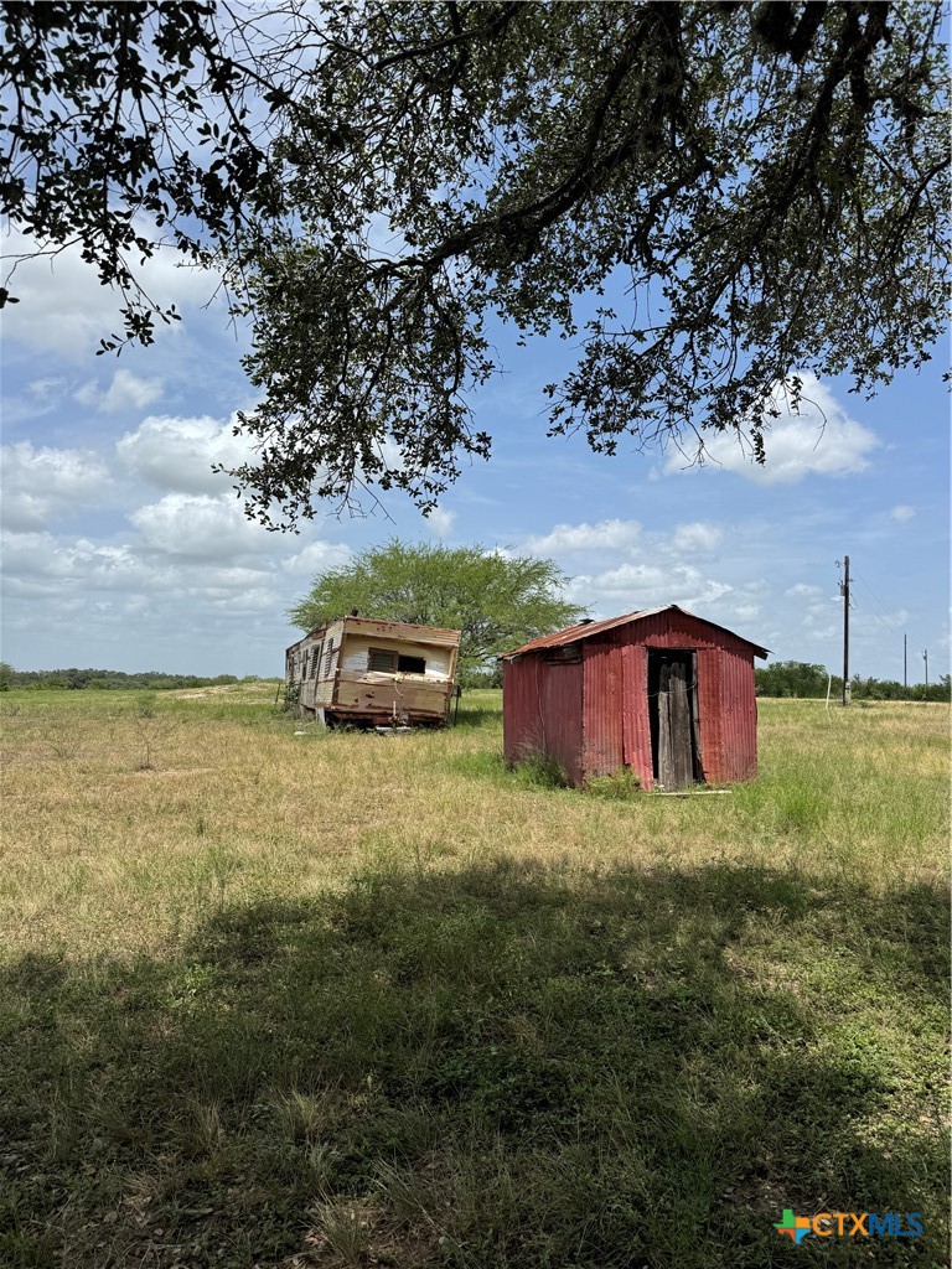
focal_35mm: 24
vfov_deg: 71.6
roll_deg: -1.4
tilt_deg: +3.9
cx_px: 476
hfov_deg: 56.8
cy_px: 634
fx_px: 880
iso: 80
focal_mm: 6.76
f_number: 1.78
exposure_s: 1/6410
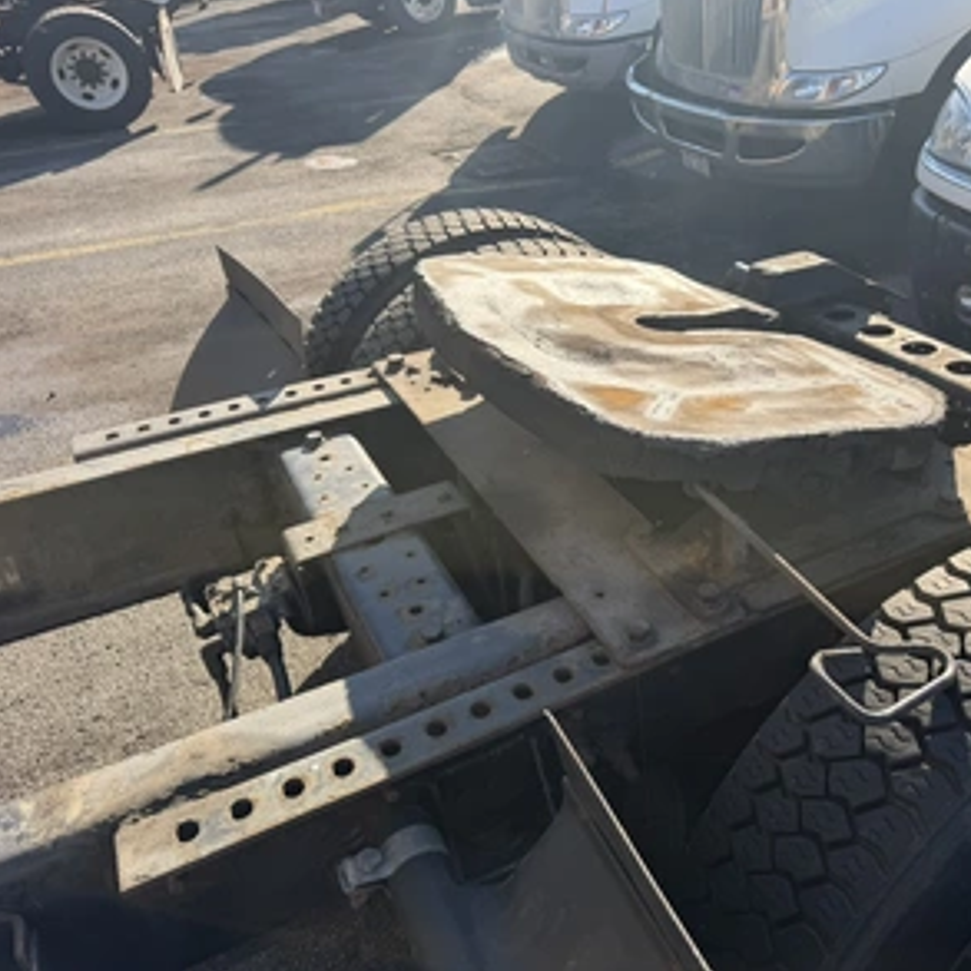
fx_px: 920
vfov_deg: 55.6
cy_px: 477
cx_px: 630
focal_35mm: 29
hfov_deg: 54.7
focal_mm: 6.76
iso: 80
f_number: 1.78
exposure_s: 1/1522
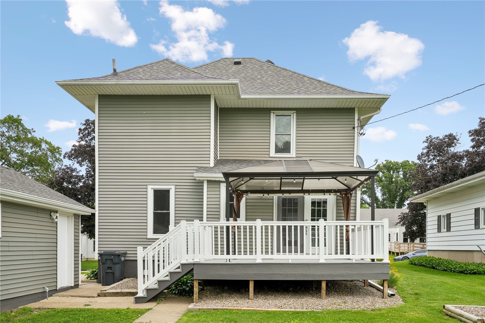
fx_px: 404
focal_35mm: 30
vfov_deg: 43.6
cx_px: 242
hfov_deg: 61.9
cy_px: 162
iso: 400
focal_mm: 30
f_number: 8
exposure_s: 1/800
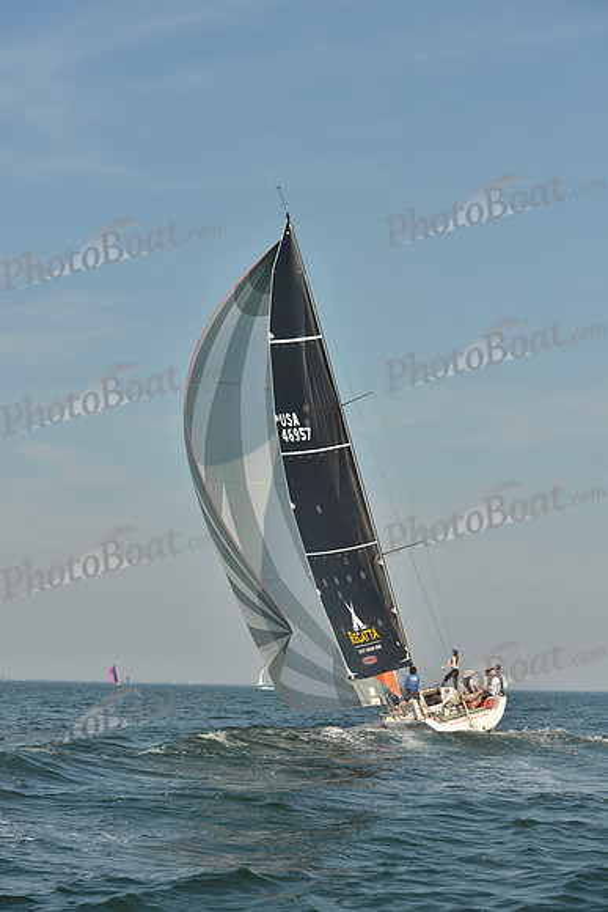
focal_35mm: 70
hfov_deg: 19.5
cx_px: 304
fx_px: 1772
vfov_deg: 28.8
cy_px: 456
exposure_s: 1/1250
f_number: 7.1
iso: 200
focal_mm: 70
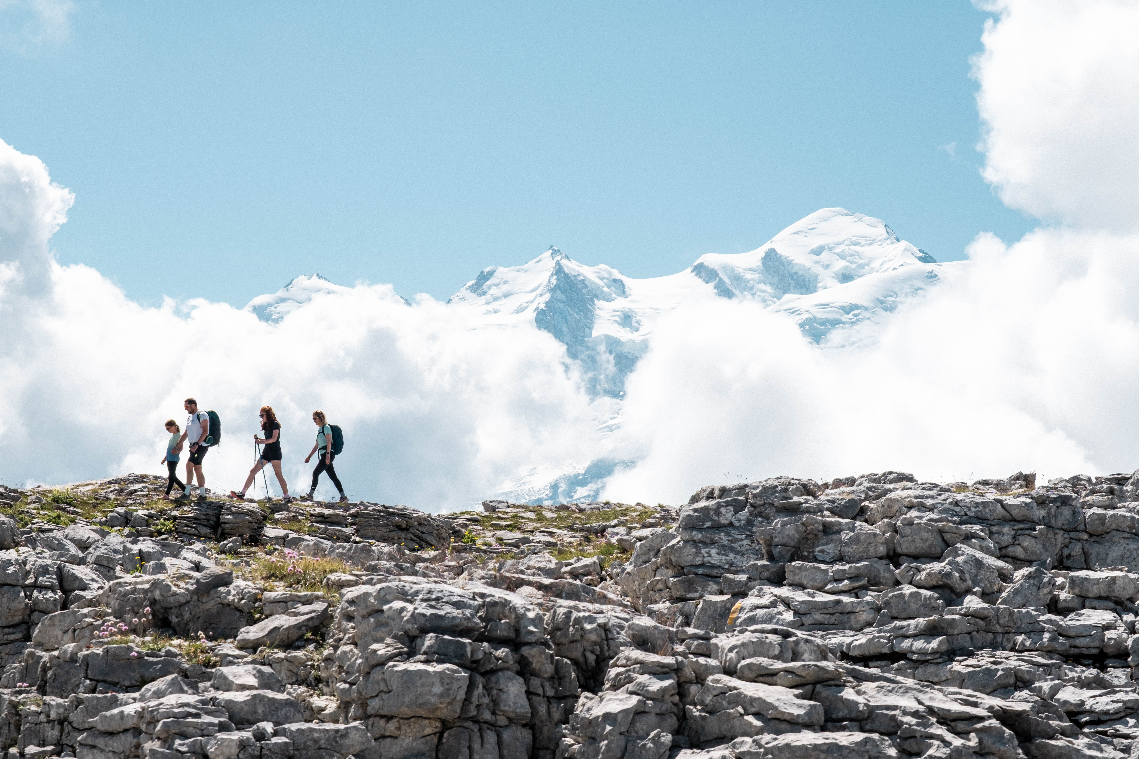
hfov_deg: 21.5
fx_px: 3005
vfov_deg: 14.4
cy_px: 380
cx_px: 570
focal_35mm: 95
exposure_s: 1/500
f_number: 10
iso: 160
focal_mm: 63
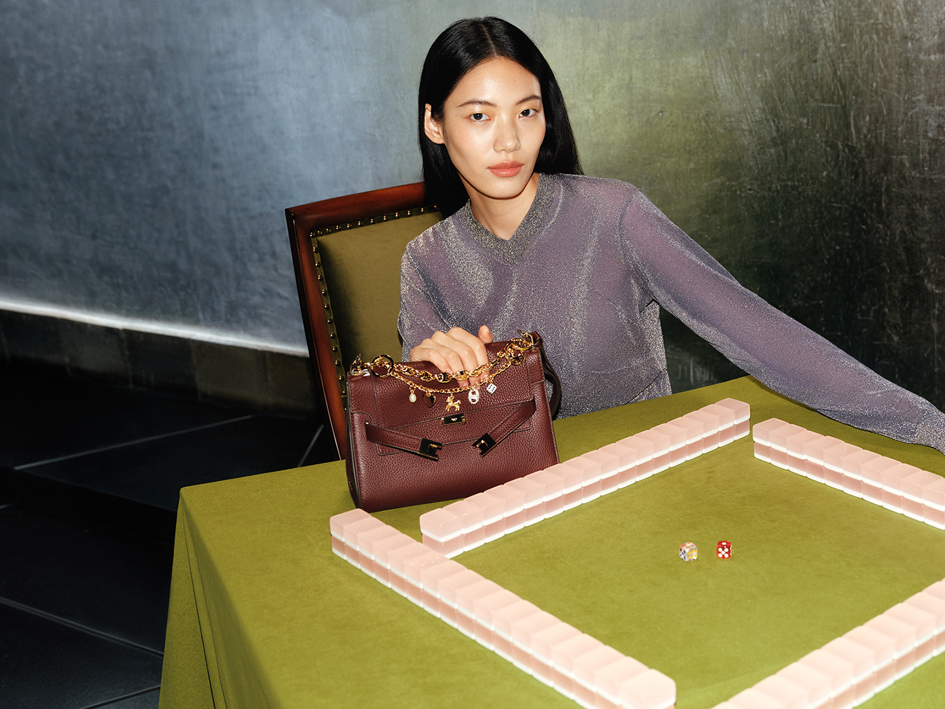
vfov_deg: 28.0
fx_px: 1419
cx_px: 547
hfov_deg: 36.7
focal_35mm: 52
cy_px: 350
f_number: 5.6
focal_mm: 55.5
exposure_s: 1/60
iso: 640
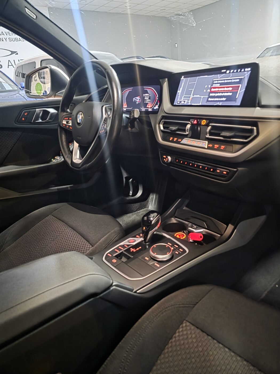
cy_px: 187
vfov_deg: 73.9
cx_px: 140
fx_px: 248
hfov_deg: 58.9
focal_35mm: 23
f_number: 1.7
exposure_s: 1/16.7
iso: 2500
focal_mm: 6.3
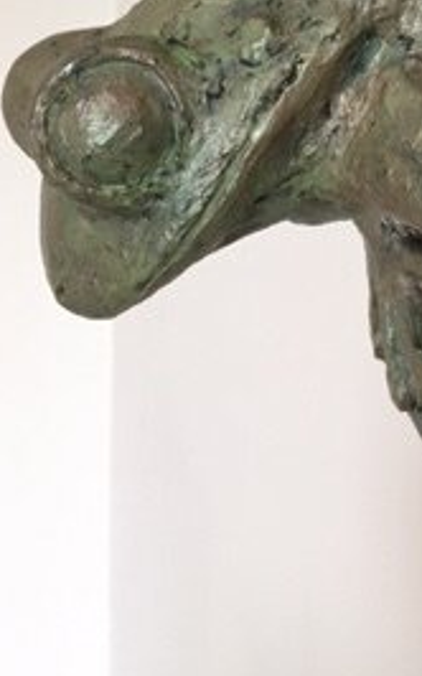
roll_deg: -0.5
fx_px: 1363
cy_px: -43
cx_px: 544
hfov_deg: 16.6
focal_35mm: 74
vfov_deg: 26.0
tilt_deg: -2.4
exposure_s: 1/30
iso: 125
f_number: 2.2
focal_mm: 4.15
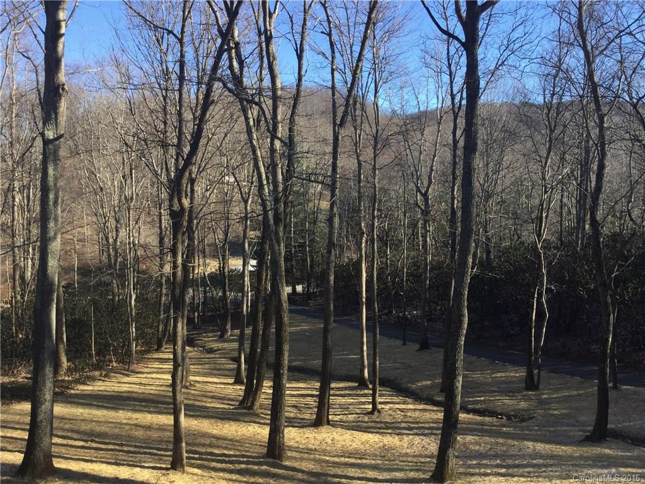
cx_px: 322
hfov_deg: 58.4
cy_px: 242
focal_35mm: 31
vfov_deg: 45.4
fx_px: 578
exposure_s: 1/337
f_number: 2.4
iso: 25
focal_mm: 3.3
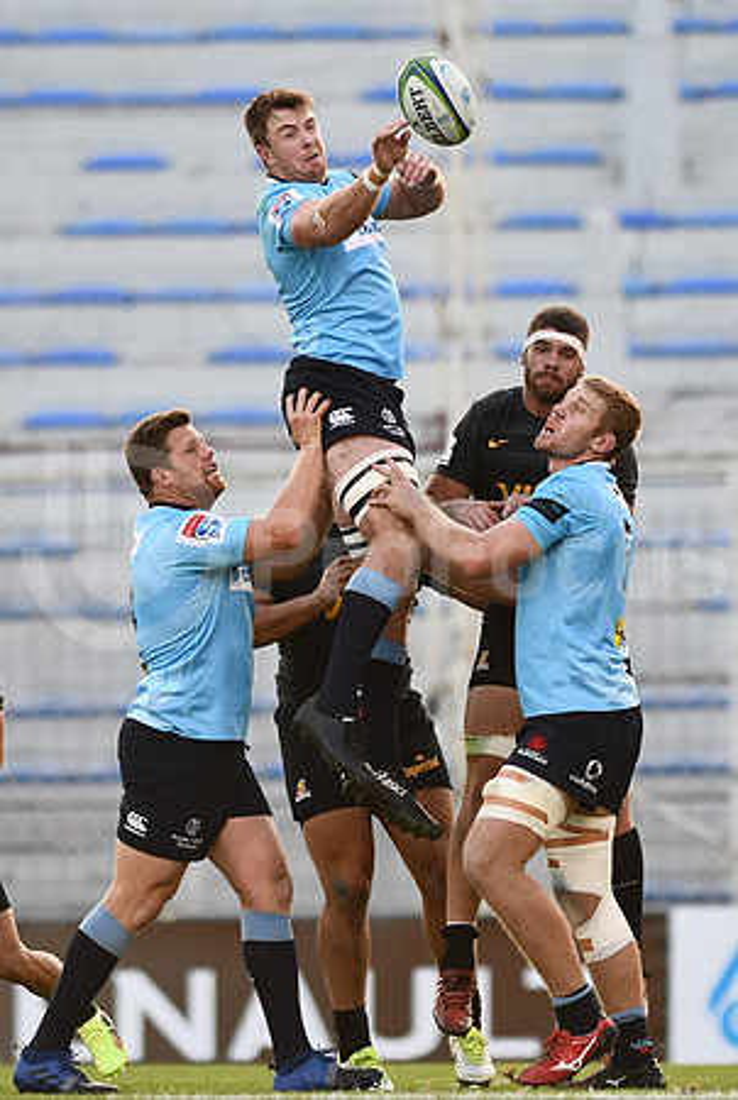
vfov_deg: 4.6
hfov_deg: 3.1
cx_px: 369
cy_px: 550
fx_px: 13773
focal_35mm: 450
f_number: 2.8
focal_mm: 300
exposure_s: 1/1250
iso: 800
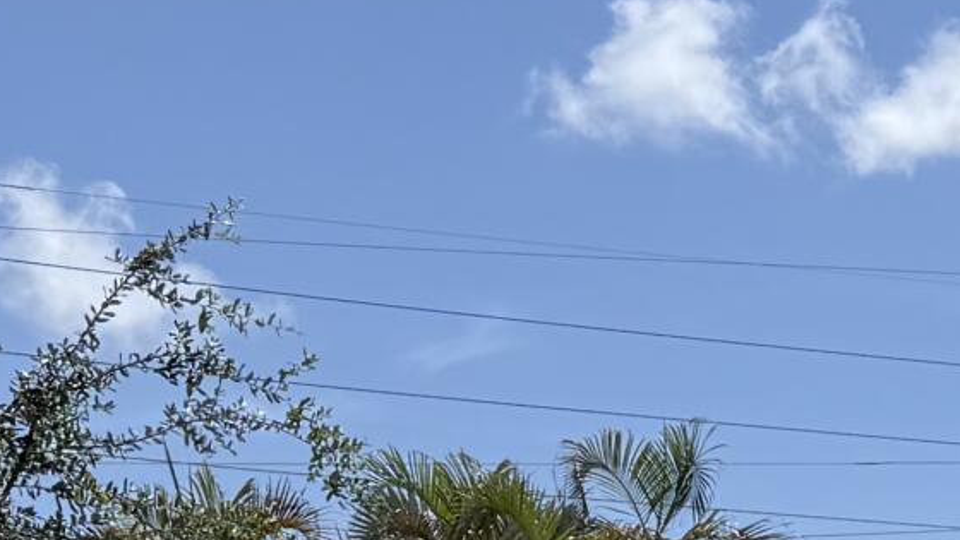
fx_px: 3564
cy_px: 1085
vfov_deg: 8.2
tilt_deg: -2.7
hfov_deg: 12.8
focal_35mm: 140
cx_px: 2086
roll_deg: +0.7
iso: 80
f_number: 1.78
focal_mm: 6.76
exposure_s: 1/5714
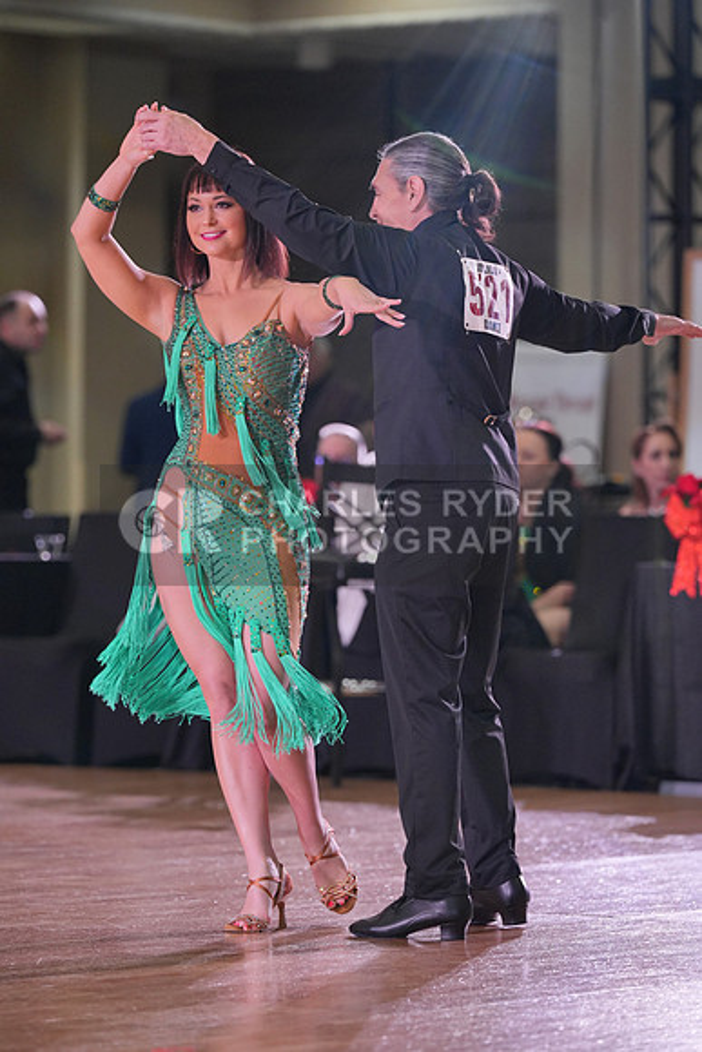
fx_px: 5495
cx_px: 351
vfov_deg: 10.9
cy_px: 526
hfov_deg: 7.3
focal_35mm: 188
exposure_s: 1/500
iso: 2000
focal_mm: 188
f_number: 4
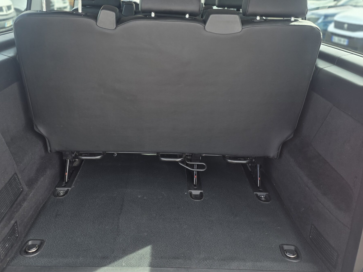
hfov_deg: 55.3
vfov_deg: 42.5
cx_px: 167
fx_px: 346
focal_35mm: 33
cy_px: 97
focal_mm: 6.25
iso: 64
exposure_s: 1/359
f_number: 1.7
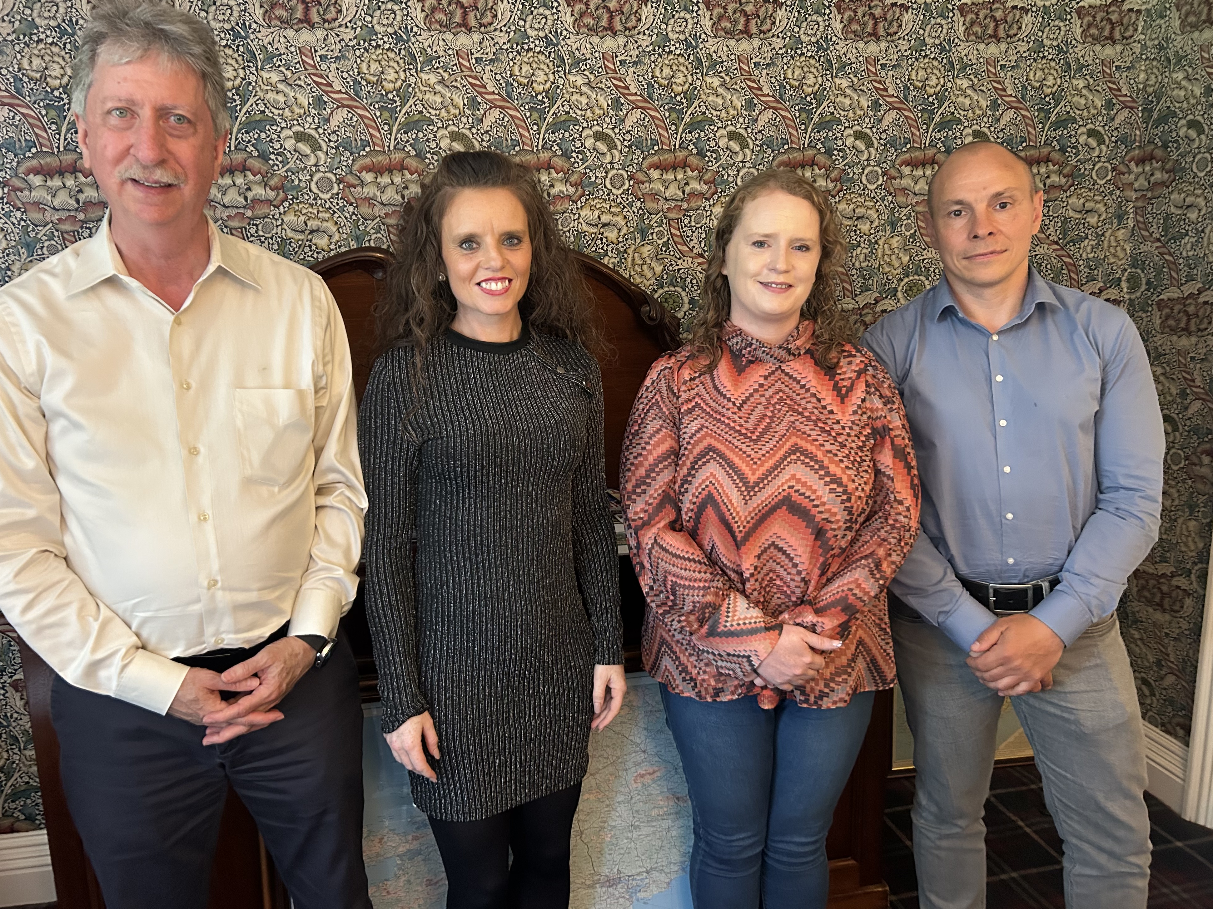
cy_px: 462
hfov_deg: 65.3
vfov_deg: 51.3
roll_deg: +2.4
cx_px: 588
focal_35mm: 27
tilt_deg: -12.6
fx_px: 946
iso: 500
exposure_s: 1/50
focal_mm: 5.7
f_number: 1.5
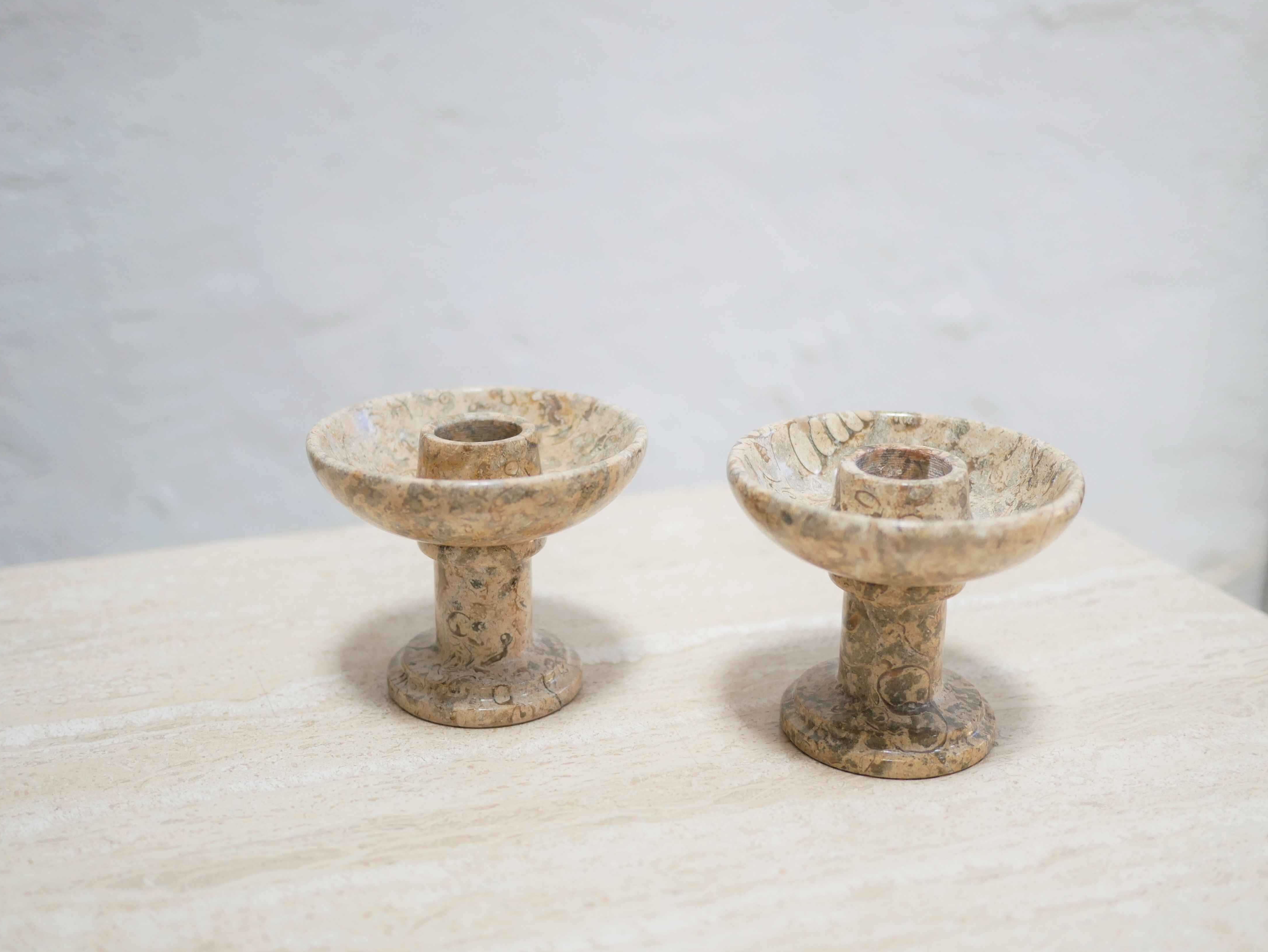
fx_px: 1539
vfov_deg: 34.4
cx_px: 607
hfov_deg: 44.8
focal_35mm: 42
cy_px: 469
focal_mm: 20
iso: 400
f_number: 1.7
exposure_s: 1/60
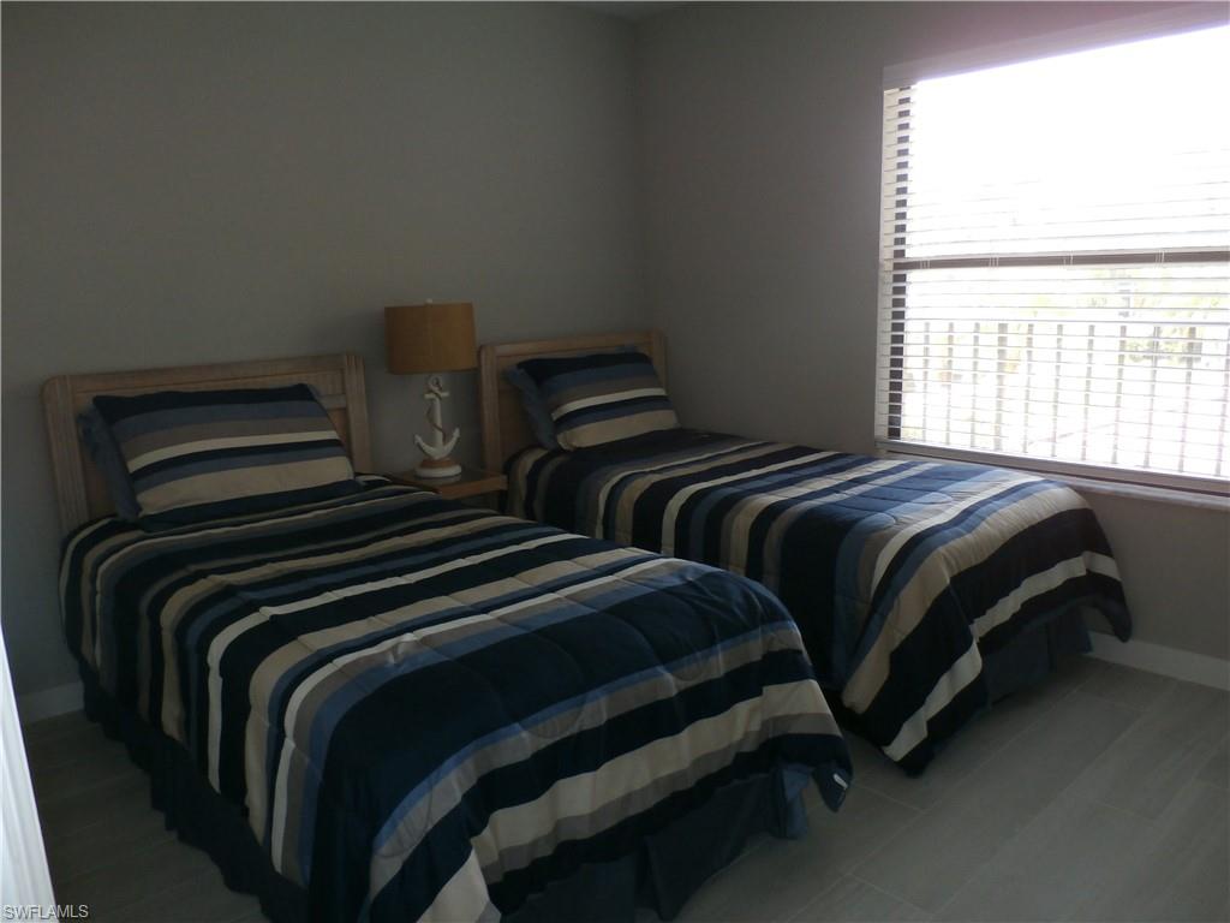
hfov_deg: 69.4
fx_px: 888
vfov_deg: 54.9
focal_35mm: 25
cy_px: 462
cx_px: 615
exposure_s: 1/30
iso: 200
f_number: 3
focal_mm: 4.5
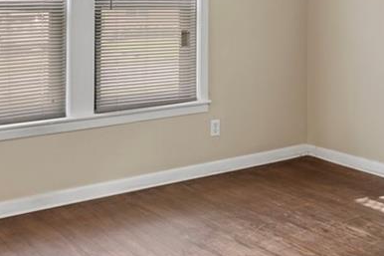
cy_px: 89
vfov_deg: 23.3
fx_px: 618
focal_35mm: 58
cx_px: 395
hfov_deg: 31.6
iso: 100
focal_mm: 14
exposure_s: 1/13
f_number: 2.8
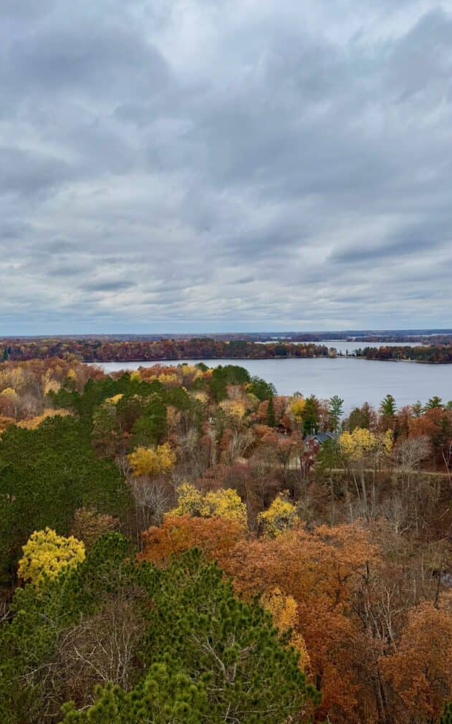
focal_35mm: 26
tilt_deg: -3.5
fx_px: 513
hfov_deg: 47.6
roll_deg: +0.6
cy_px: 365
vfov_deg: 70.4
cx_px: 235
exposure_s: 1/3096
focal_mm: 6.76
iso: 80
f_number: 1.78
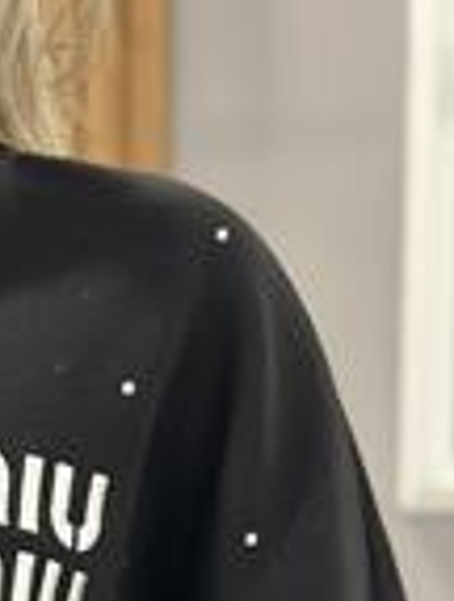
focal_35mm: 174
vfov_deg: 10.8
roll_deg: +0.3
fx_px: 3029
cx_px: -235
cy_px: 954
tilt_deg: -9.9
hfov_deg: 8.4
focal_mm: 6.86
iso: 320
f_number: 1.78
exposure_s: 1/33
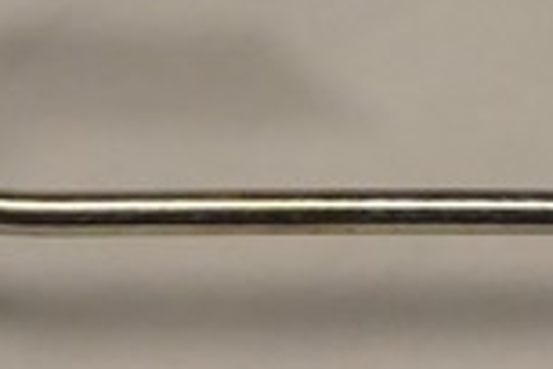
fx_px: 9201
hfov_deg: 3.4
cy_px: 67
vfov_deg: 2.3
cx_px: 1352
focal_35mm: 599
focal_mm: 16.1
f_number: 4.9
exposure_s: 1/60
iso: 400
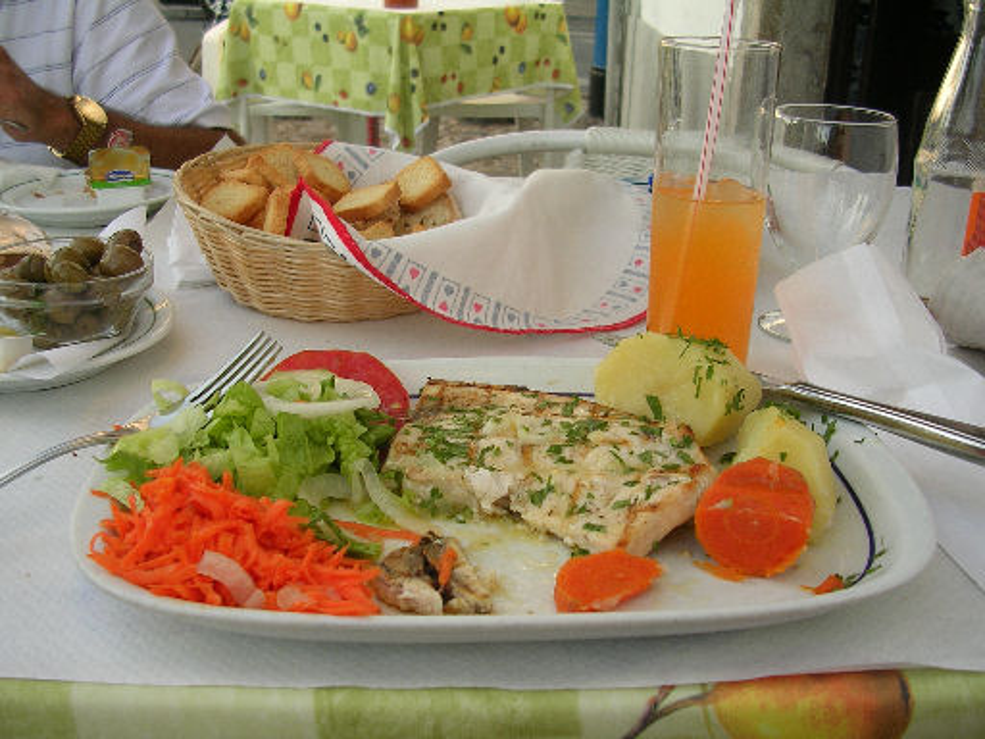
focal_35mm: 38
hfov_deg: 49.0
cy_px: 370
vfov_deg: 37.7
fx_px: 1081
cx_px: 492
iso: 50
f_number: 2.8
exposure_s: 1/121
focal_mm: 5.8
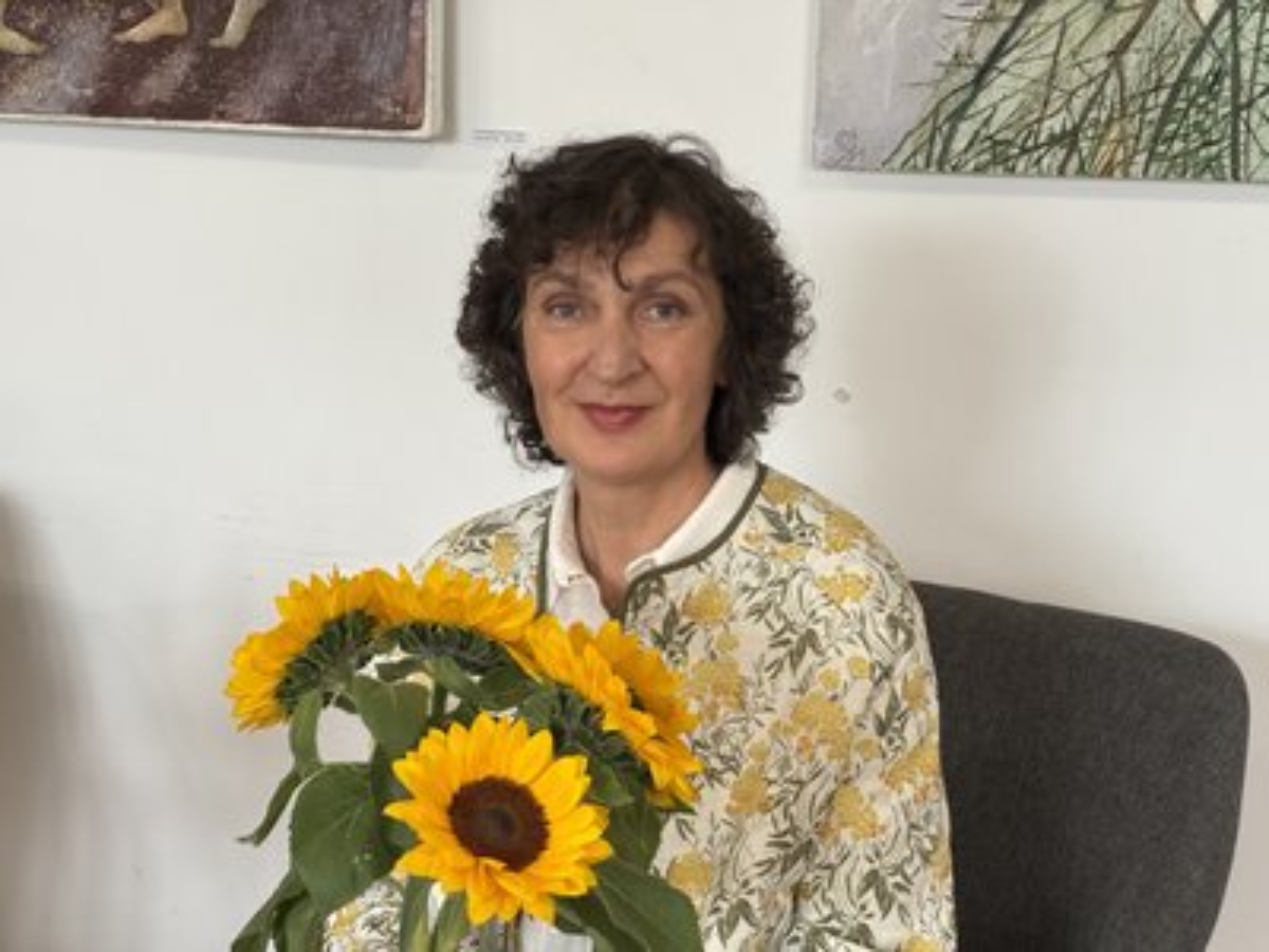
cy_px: 476
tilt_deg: -8.9
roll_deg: -1.5
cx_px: 634
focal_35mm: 77
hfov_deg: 25.3
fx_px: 2823
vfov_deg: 19.1
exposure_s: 1/76
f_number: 2.8
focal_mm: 9
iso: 200
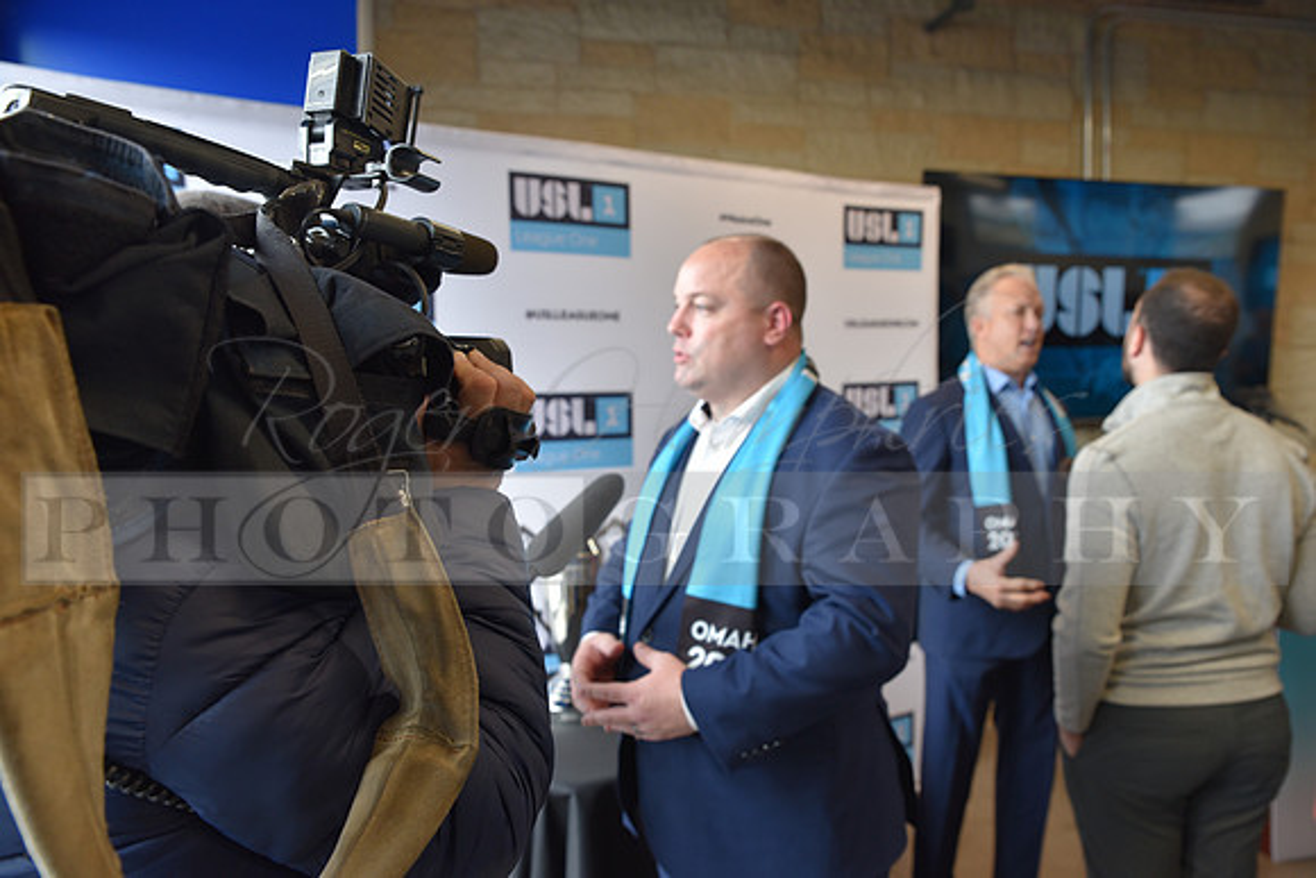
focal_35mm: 29
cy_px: 439
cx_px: 658
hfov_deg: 63.6
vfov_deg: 45.0
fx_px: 1060
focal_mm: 29
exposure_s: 1/60
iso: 400
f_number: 4
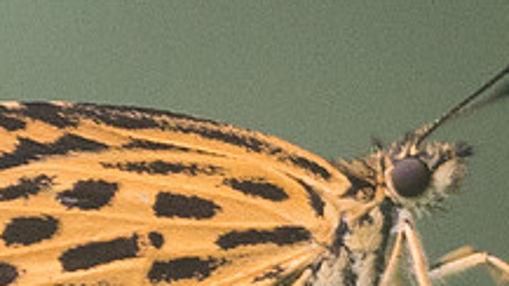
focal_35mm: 2300
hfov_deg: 0.9
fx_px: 31038
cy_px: 414
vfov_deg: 0.5
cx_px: 164
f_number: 3.3
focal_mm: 150
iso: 800
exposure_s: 1/1000
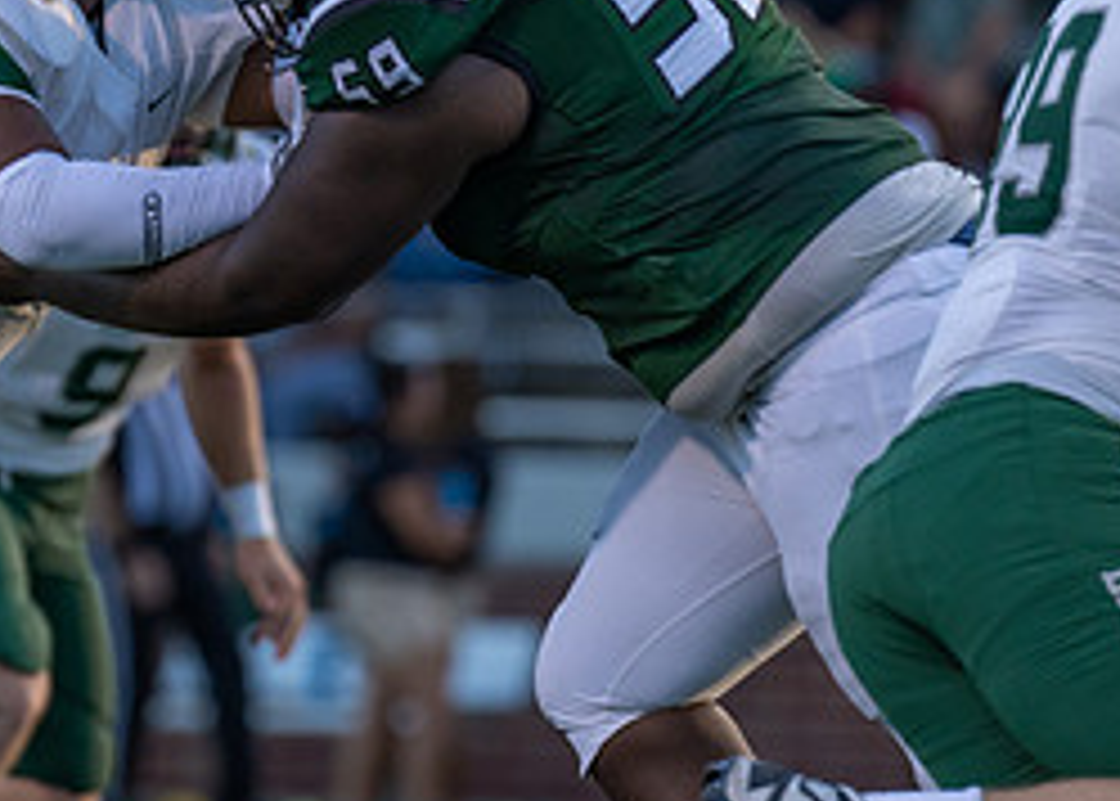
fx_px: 20777
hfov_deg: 3.1
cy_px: 404
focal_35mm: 653
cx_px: 314
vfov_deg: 2.2
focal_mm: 200
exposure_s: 1/1250
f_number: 2.8
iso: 400
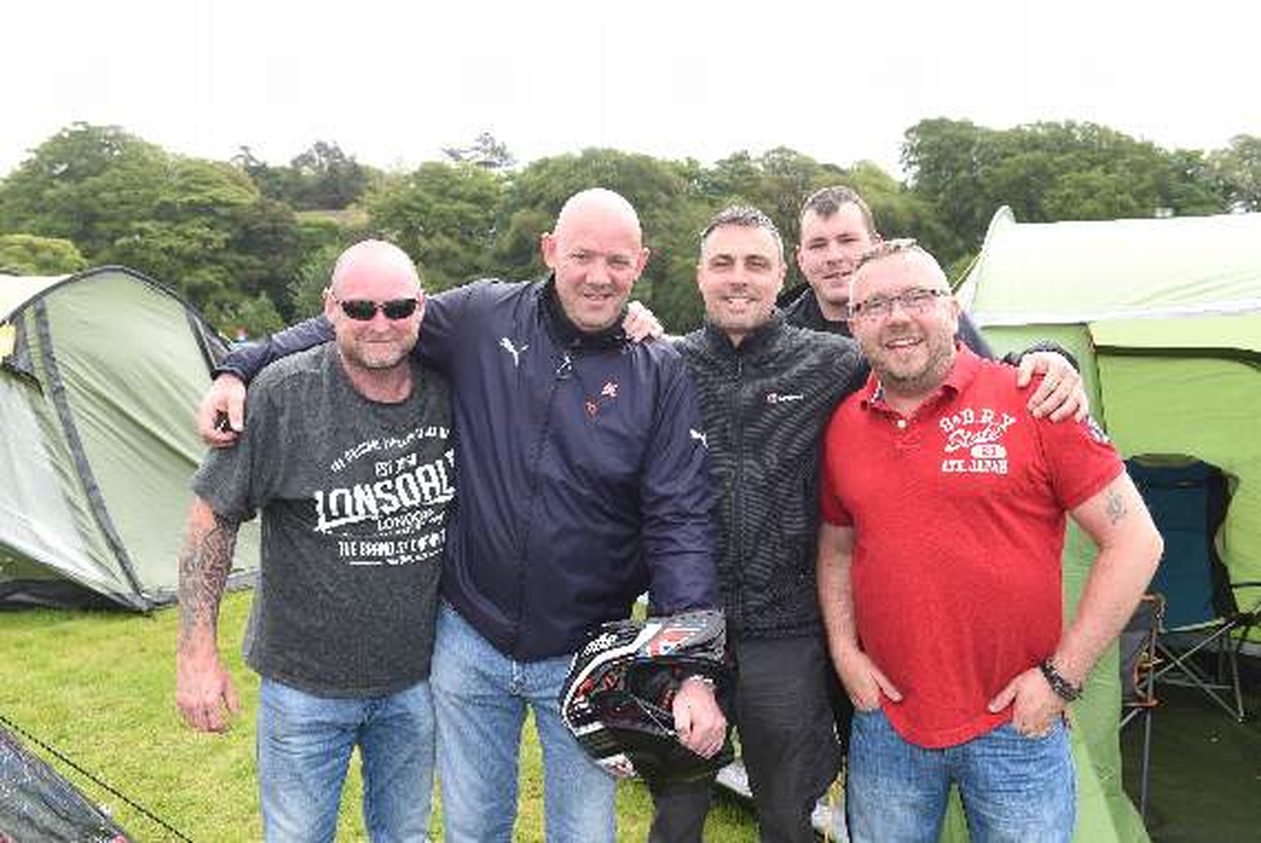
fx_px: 1122
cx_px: 630
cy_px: 422
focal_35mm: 32
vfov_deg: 41.2
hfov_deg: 58.7
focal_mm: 32
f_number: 7.1
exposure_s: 1/200
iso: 200
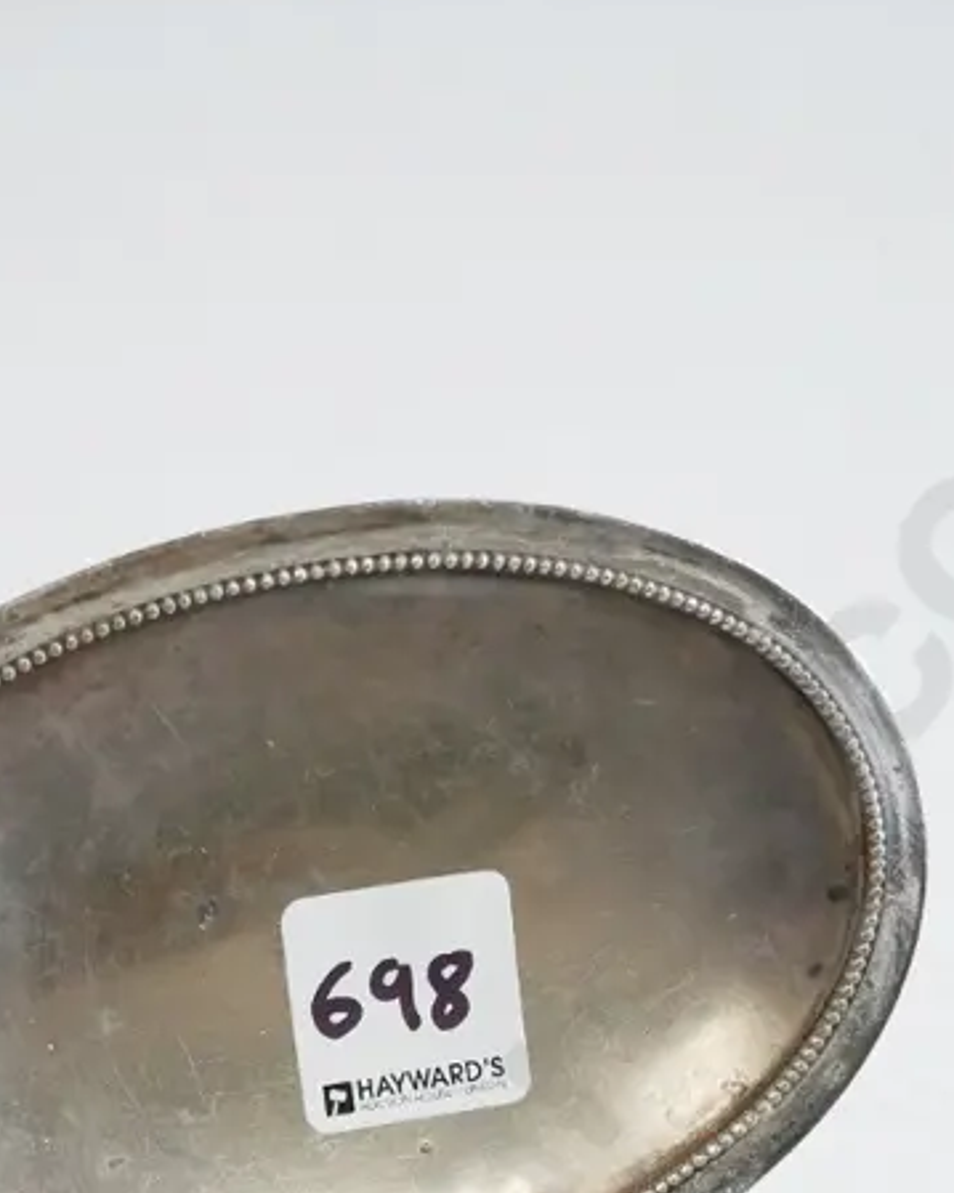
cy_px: 1281
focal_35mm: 89
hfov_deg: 17.3
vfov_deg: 20.6
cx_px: 420
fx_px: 3142
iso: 800
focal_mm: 20
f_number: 4.1
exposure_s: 1/60
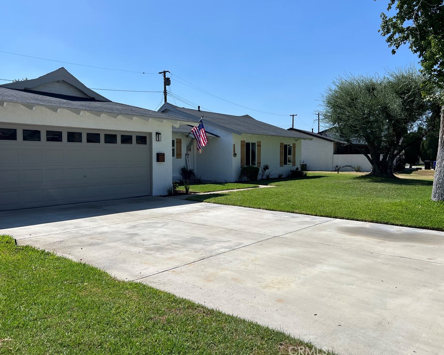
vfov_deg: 51.5
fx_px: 368
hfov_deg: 62.2
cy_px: 174
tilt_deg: -2.9
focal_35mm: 28
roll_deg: -0.3
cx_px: 217
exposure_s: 1/6211
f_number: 1.5
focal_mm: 5.7
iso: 50
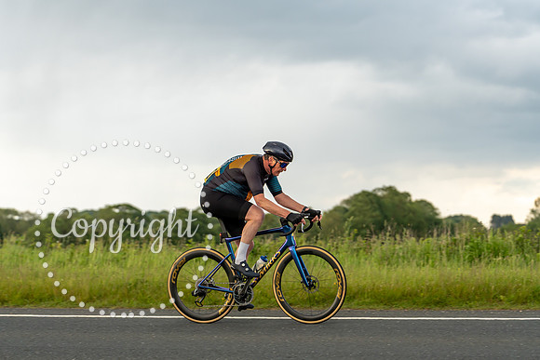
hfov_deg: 21.7
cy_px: 180
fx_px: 1410
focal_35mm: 94
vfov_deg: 14.6
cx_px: 270
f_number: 3.2
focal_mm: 94
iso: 250
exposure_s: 1/500
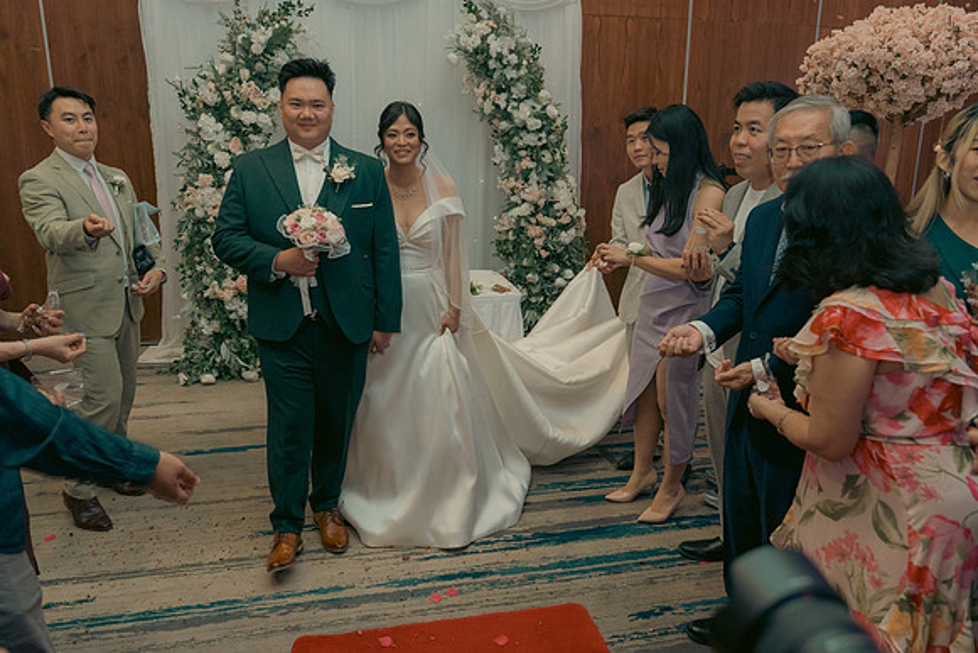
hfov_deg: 69.4
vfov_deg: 49.6
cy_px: 326
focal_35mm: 26
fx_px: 706
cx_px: 489
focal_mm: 26
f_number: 3.5
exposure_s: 1/160
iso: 2500
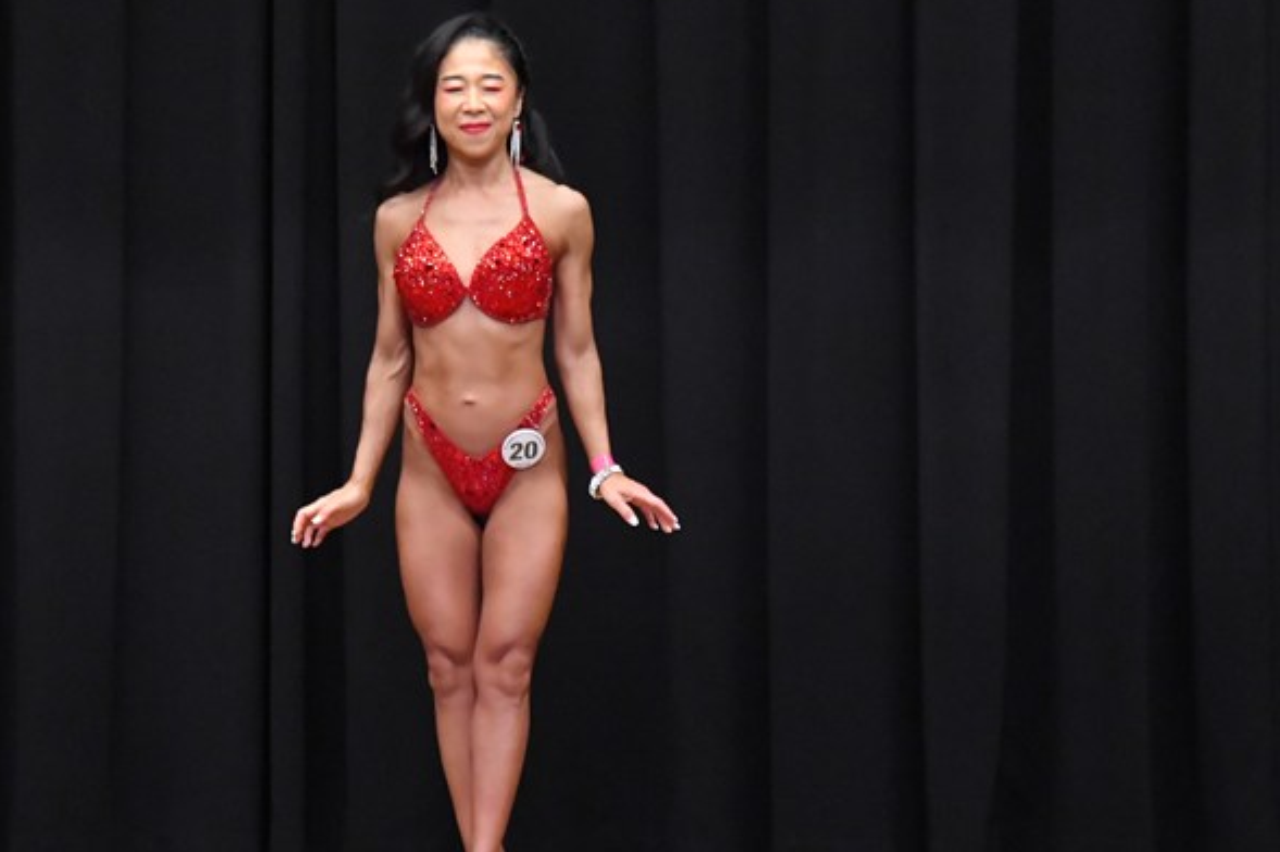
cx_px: 490
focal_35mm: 355
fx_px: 12615
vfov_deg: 3.9
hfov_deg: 5.8
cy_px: 511
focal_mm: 180
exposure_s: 1/400
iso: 8000
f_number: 5.6
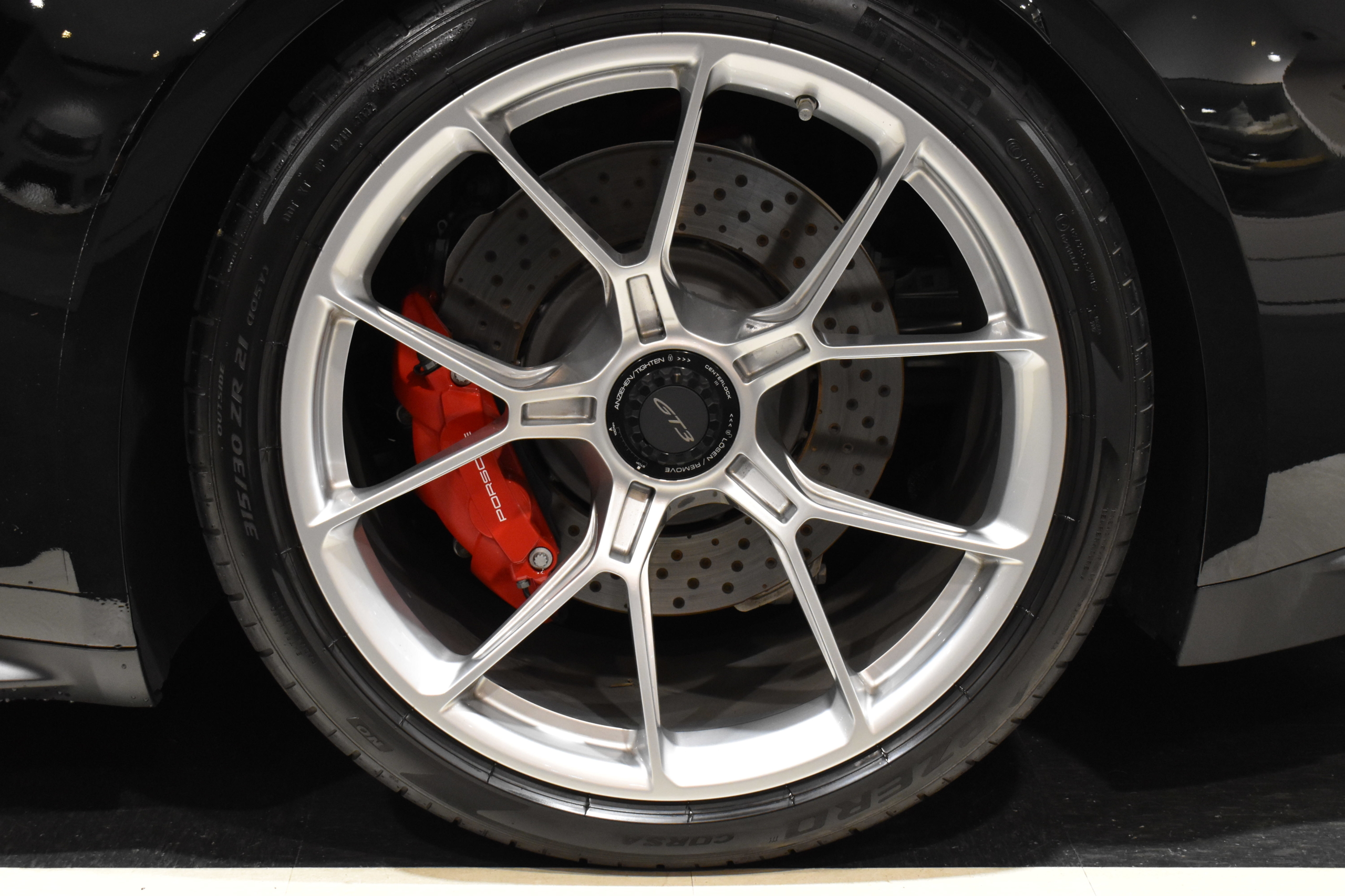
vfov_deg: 22.6
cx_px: 672
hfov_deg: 33.4
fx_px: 2242
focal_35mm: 60
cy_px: 448
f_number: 8
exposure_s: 1/60
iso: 2500
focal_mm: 40
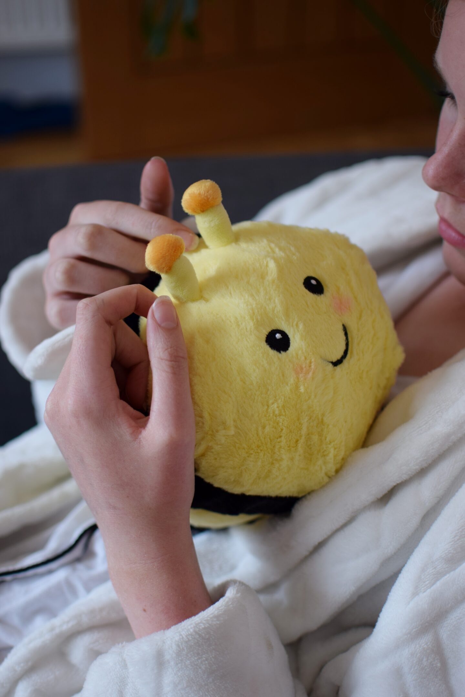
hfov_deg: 25.8
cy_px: 348
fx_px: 1017
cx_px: 232
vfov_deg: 37.9
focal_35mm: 52
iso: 100
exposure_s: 1/320
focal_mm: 35
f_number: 1.8
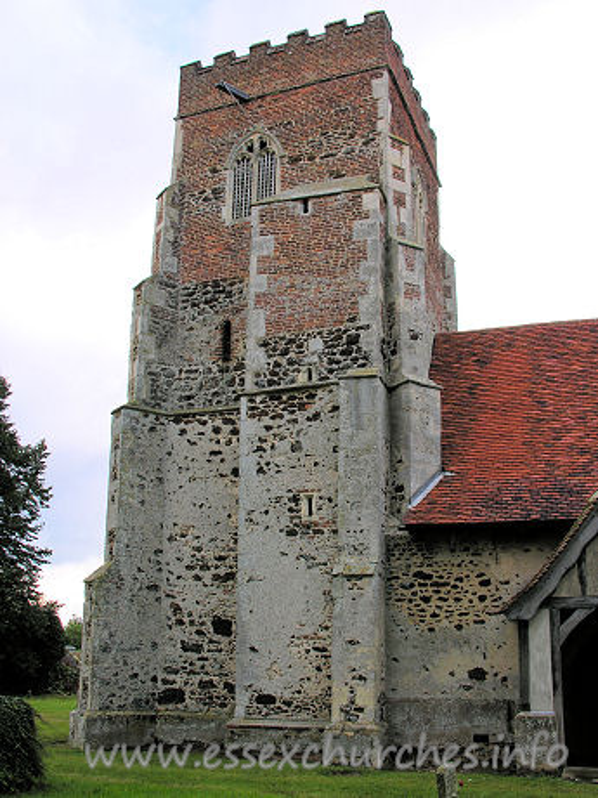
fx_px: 806
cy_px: 399
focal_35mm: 35
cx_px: 299
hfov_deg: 40.7
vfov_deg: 52.6
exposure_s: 1/94
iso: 50
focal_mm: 8.9
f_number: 4.5
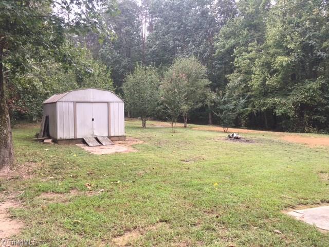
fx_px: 276
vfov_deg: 48.2
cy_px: 124
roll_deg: +0.3
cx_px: 164
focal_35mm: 29
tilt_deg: -2.7
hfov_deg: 61.7
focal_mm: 4.15
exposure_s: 1/140
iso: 25
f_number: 2.2
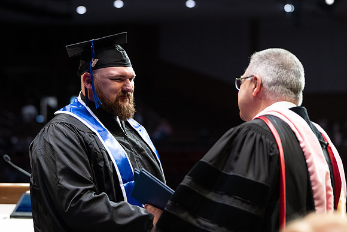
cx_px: 159
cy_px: 93
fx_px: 1169
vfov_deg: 11.3
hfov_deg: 16.9
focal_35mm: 121
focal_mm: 100
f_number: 3.2
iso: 2500
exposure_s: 1/400
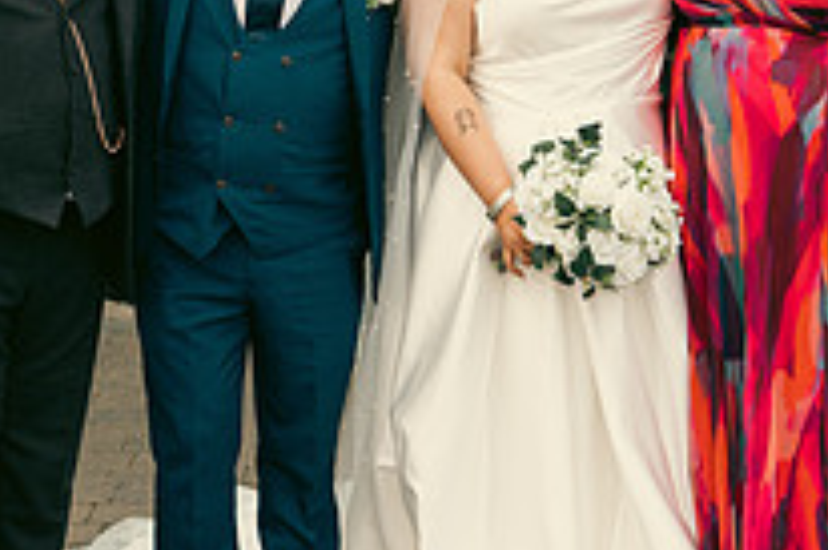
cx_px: 386
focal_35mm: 107
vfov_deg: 12.7
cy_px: 114
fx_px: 2459
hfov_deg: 19.1
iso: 160
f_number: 5
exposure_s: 1/250
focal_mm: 38
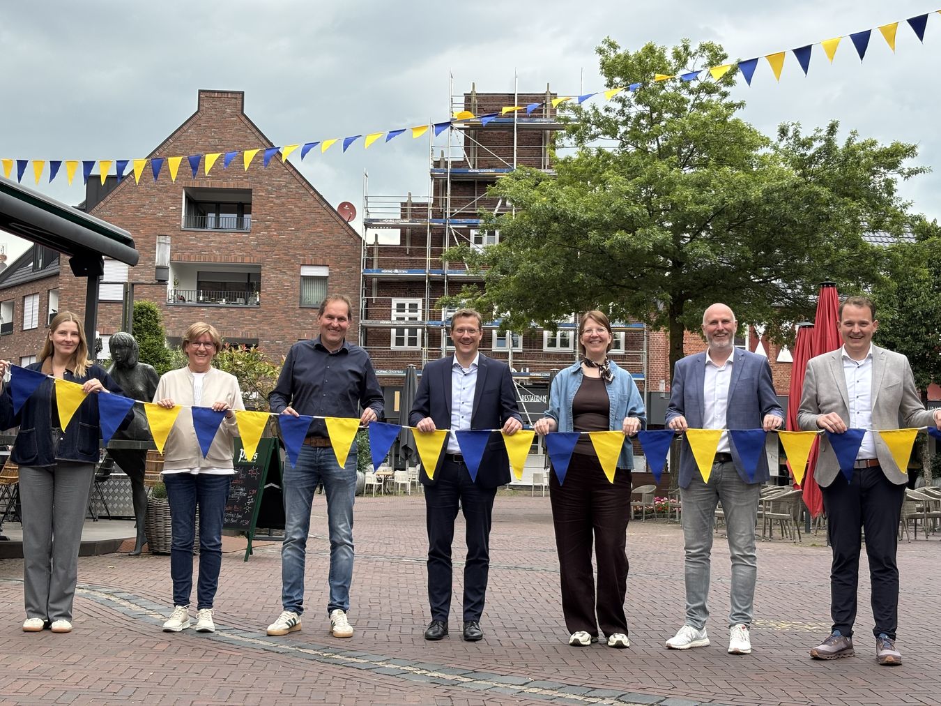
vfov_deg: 28.0
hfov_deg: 36.8
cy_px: 353
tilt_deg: +5.1
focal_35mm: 52
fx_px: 1413
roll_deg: -1.7
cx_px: 470
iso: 40
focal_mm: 5.96
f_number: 1.6
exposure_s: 1/130
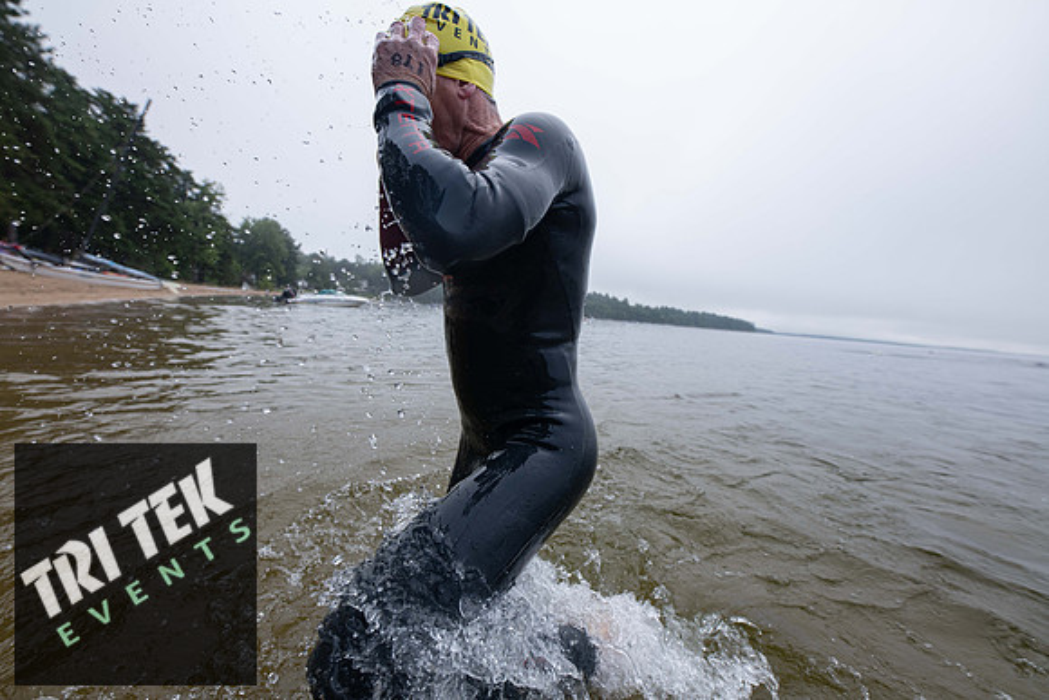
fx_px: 408
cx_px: 524
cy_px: 350
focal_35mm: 14
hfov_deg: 104.2
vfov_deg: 81.2
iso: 320
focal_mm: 14
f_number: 4
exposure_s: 1/800
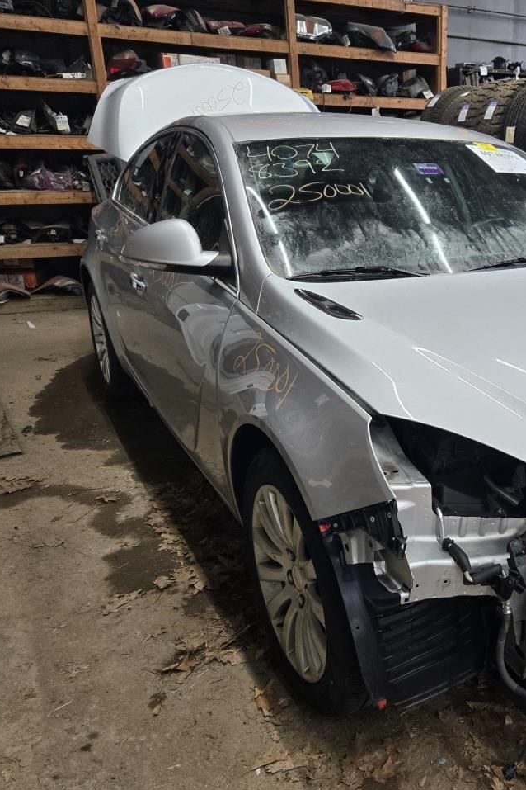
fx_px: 701
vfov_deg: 58.7
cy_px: 395
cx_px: 464
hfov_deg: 38.5
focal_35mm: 32
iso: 250
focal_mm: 5.4
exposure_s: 1/120
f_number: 1.8
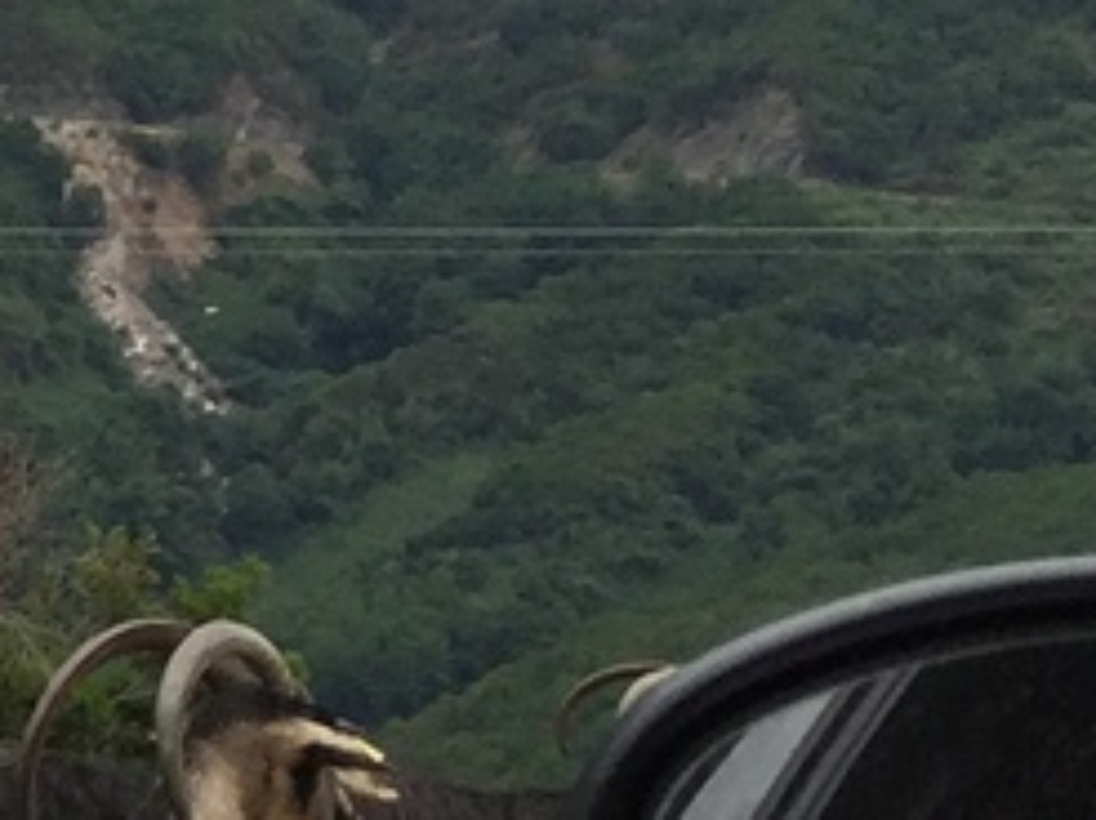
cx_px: -2081
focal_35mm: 189
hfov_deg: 8.8
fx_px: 5978
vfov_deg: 7.8
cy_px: 392
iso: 32
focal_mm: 4.15
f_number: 2.2
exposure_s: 1/824
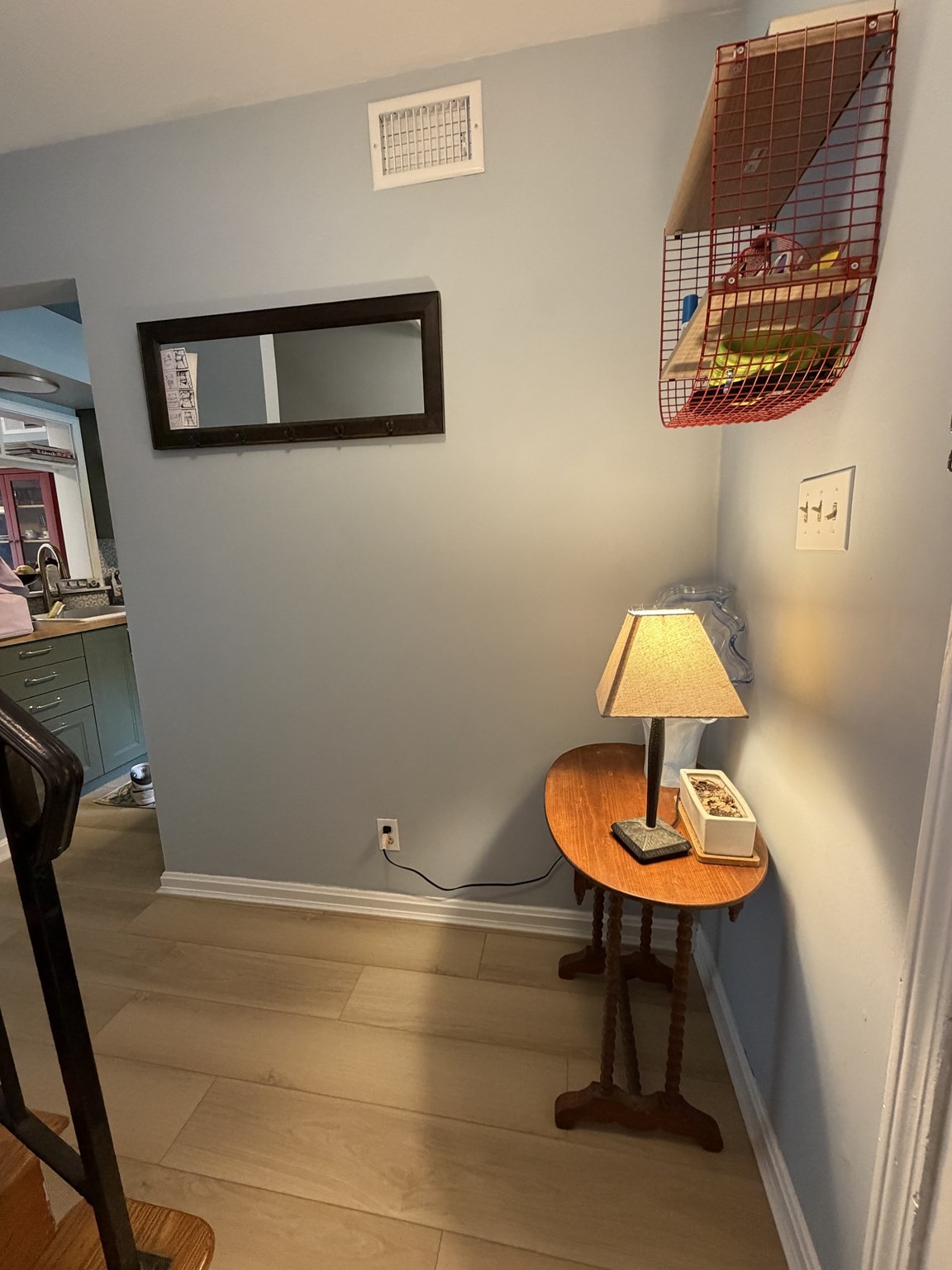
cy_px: 635
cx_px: 476
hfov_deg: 85.7
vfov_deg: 102.1
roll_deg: +1.8
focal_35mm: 14
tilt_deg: -9.4
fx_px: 513
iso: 500
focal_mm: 2.22
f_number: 2.2
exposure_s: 1/60
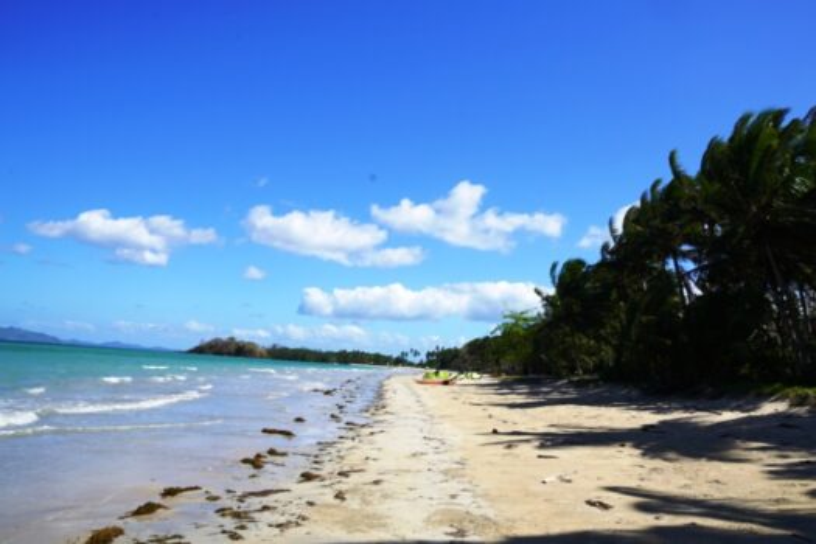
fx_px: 567
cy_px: 272
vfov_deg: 51.3
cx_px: 408
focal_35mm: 25
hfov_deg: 71.5
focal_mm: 25
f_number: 10
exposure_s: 1/200
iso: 100
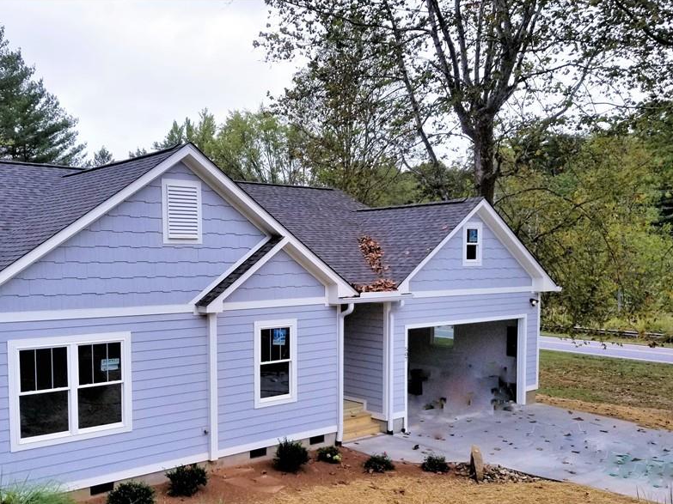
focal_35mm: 34
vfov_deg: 41.4
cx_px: 288
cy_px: 327
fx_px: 661
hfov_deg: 53.8
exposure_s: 1/2494
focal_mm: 4.25
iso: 50
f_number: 1.7
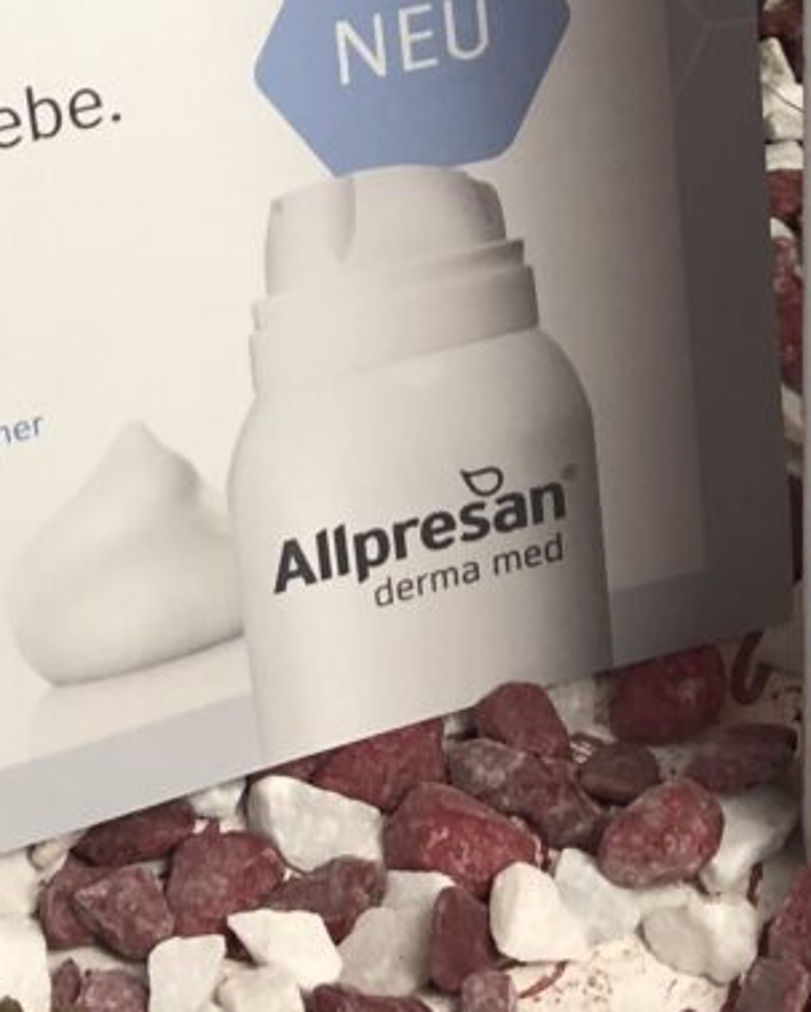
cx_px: 549
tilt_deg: -31.1
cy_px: -222
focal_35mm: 111
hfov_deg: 13.9
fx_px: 3326
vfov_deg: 16.5
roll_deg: +1.8
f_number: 1.8
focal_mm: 3.99
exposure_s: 1/33
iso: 40
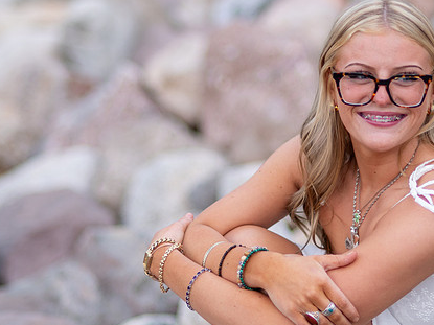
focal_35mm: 176
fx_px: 2206
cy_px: 145
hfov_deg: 11.2
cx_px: 271
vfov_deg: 8.4
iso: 200
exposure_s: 1/1000
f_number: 1.8
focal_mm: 85
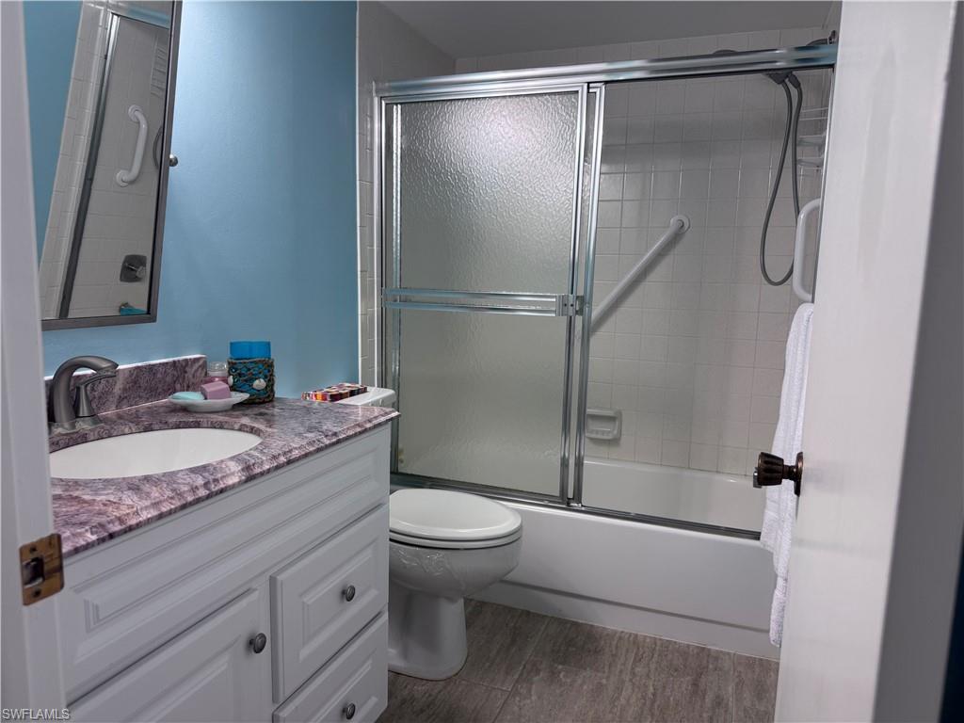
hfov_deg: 71.6
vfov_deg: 56.8
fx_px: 668
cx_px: 482
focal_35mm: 24
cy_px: 362
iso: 125
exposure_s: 1/60
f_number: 1.78
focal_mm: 6.76
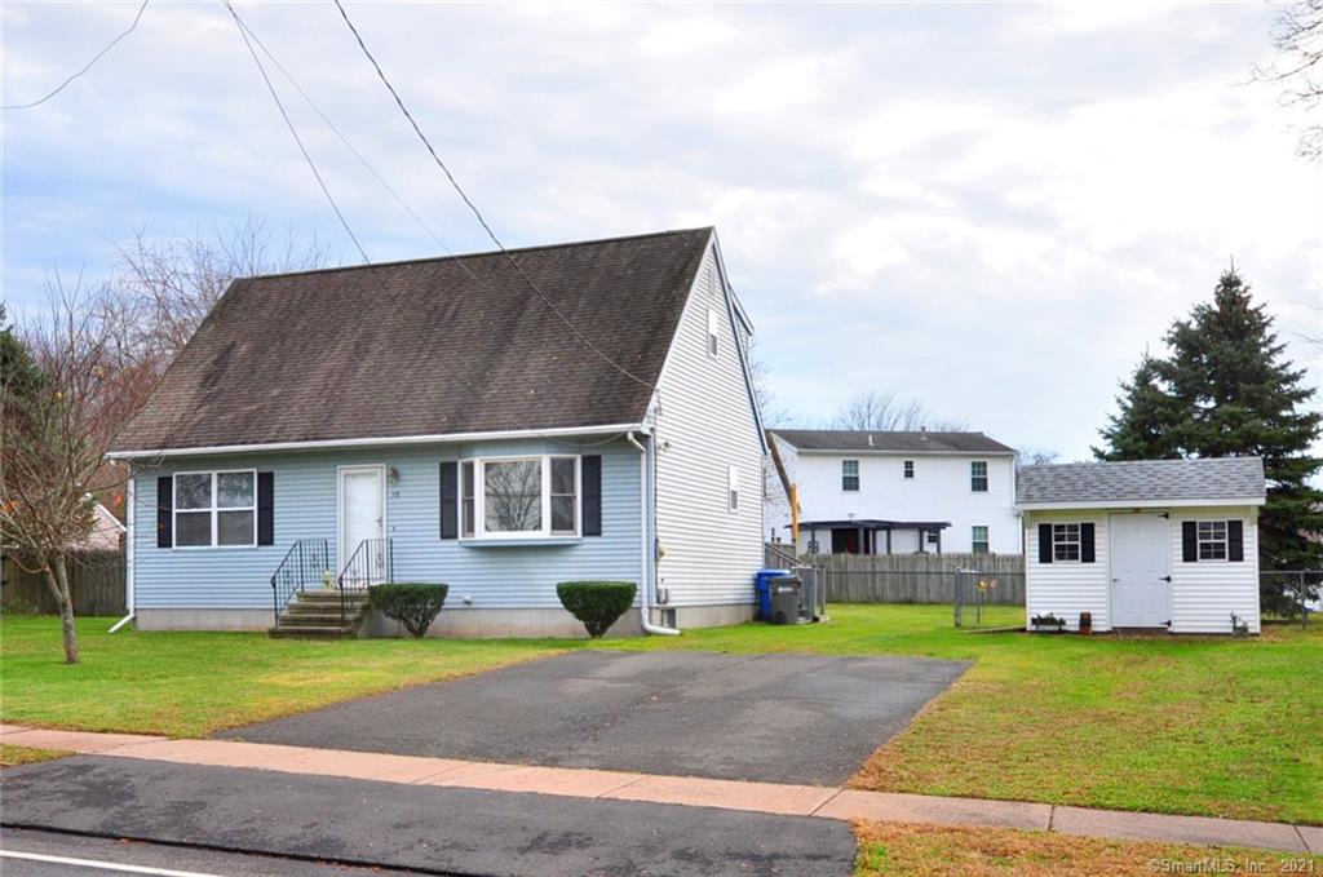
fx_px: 1101
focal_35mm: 30
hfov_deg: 62.0
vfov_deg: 43.5
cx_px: 662
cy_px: 438
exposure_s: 1/250
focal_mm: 20
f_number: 8
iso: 320
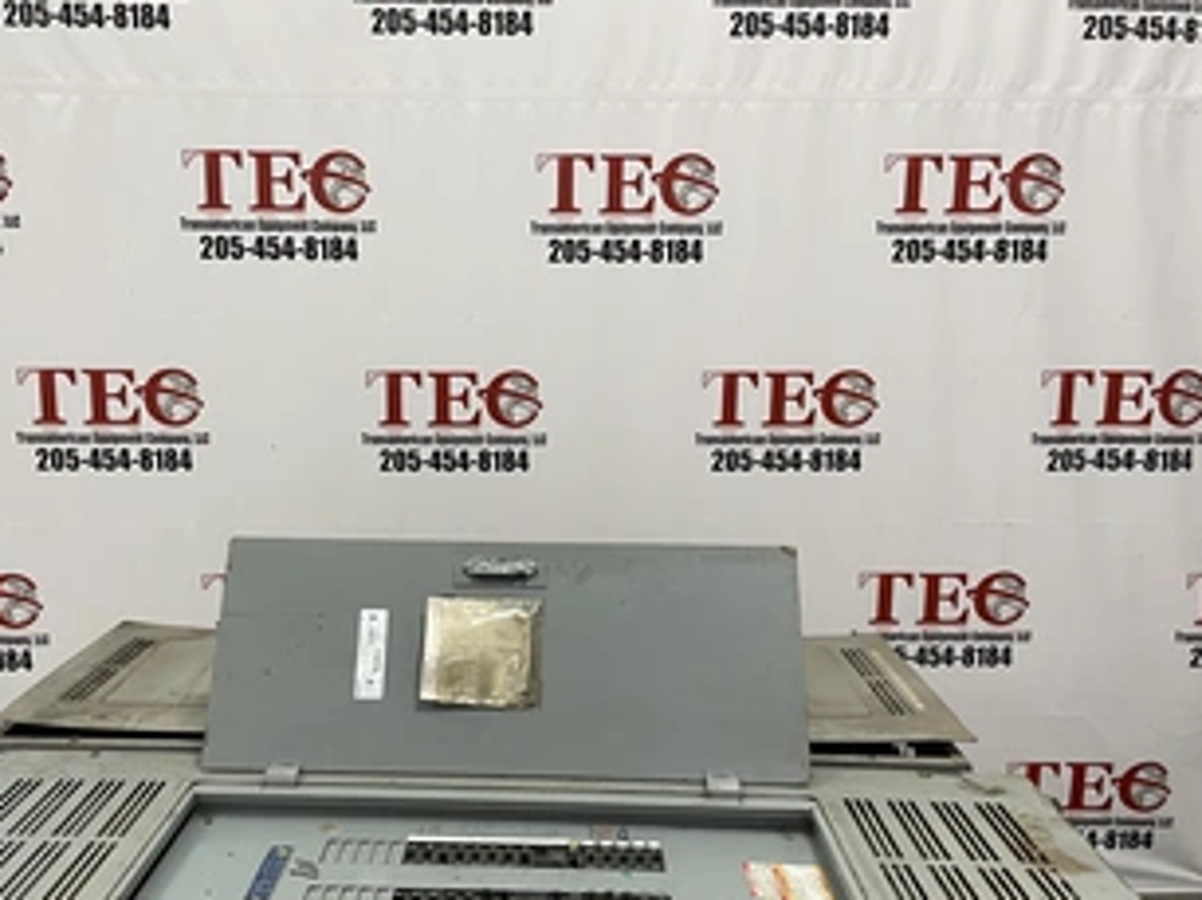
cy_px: 534
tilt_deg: -11.6
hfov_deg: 53.7
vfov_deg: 41.6
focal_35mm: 34
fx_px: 1180
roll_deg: -0.1
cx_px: 499
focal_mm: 4.2
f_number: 1.6
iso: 125
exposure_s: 1/60
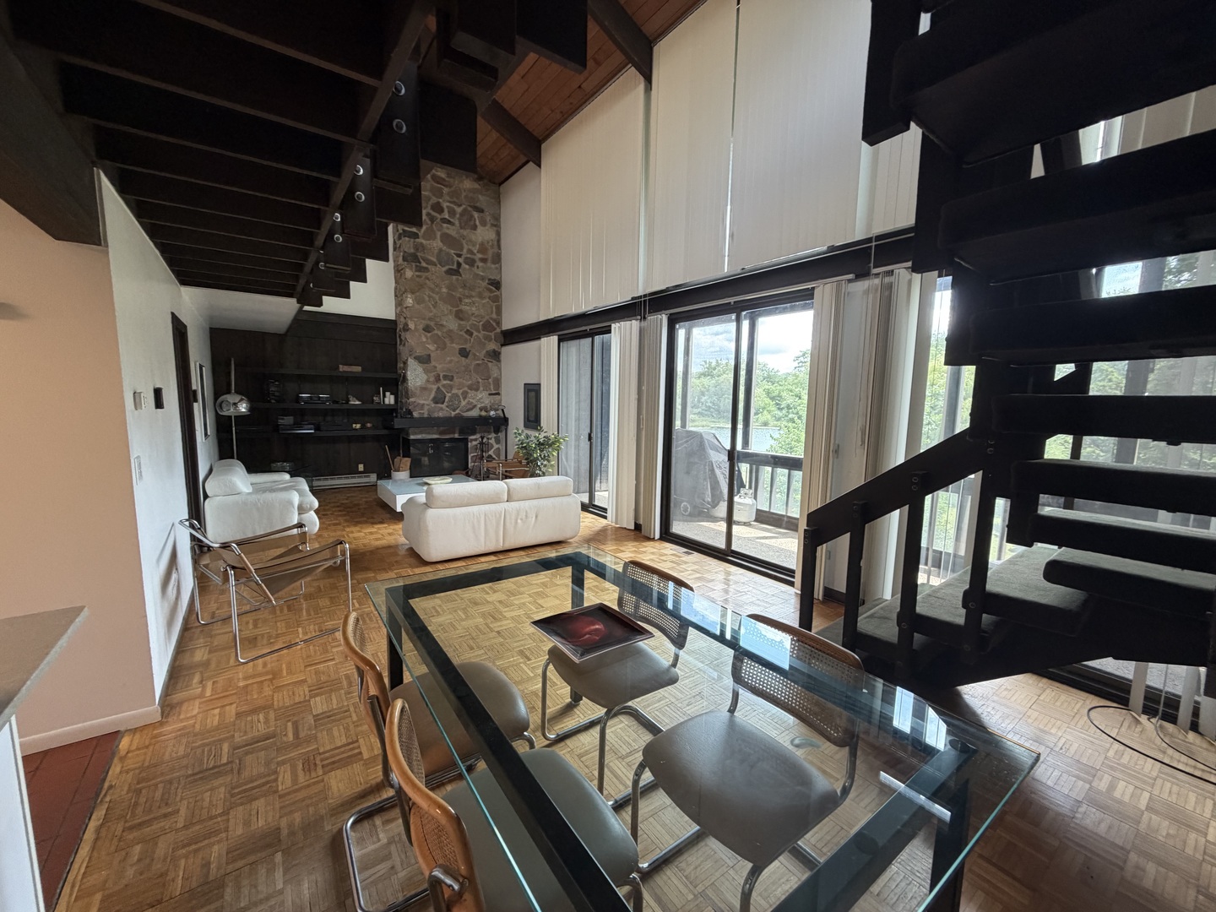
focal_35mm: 14
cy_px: 456
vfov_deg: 85.7
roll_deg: -1.2
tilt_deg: -6.8
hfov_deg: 102.1
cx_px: 608
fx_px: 492
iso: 250
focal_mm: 2.22
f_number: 2.2
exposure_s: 1/121
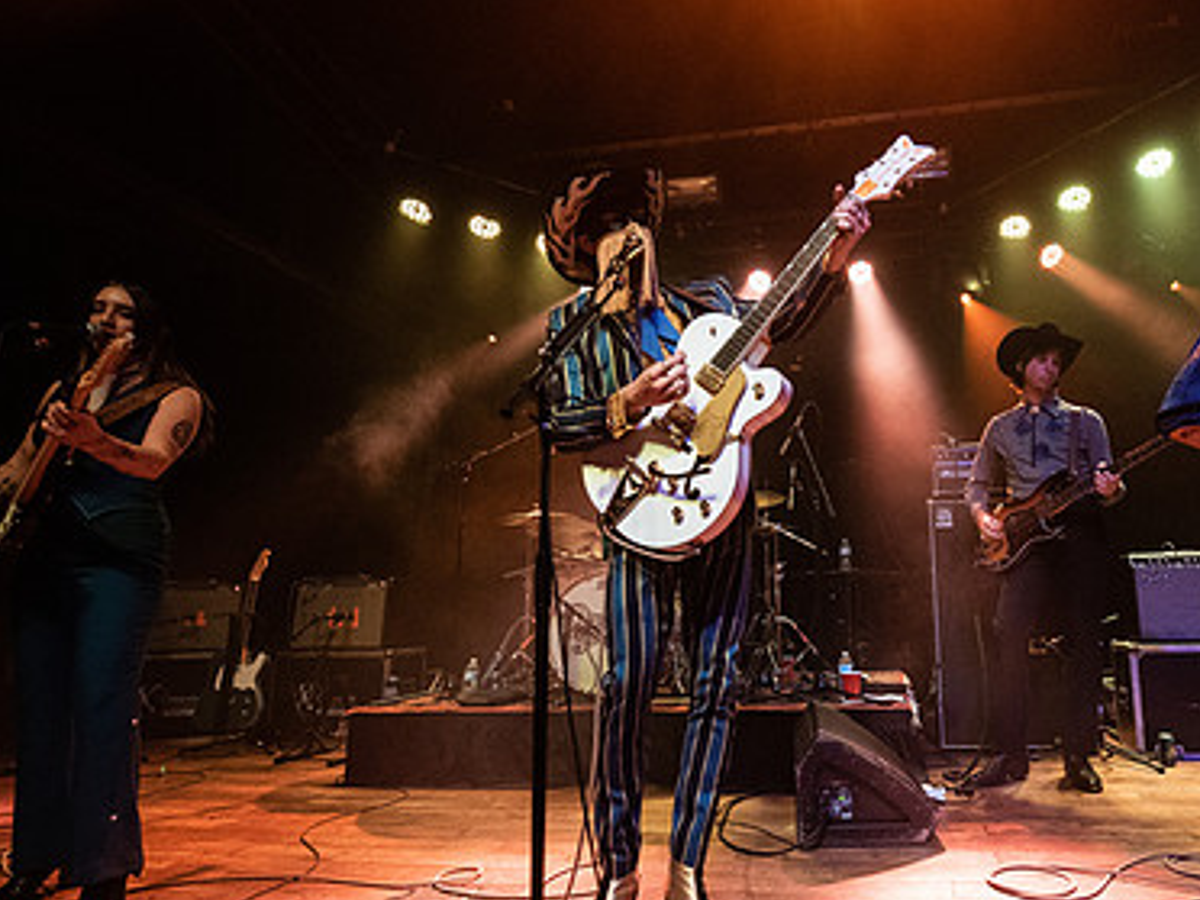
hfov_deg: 77.0
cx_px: 777
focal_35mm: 21
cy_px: 492
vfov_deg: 63.3
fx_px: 728
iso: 3200
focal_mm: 14
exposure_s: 1/250
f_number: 3.2
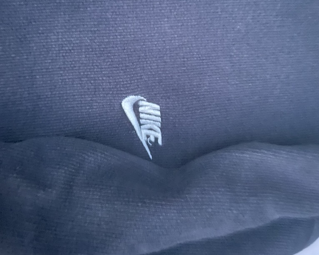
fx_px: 321
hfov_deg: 52.8
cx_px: 160
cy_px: 50
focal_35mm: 34
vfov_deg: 41.4
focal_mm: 4.2
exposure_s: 1/8
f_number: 1.6
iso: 1250
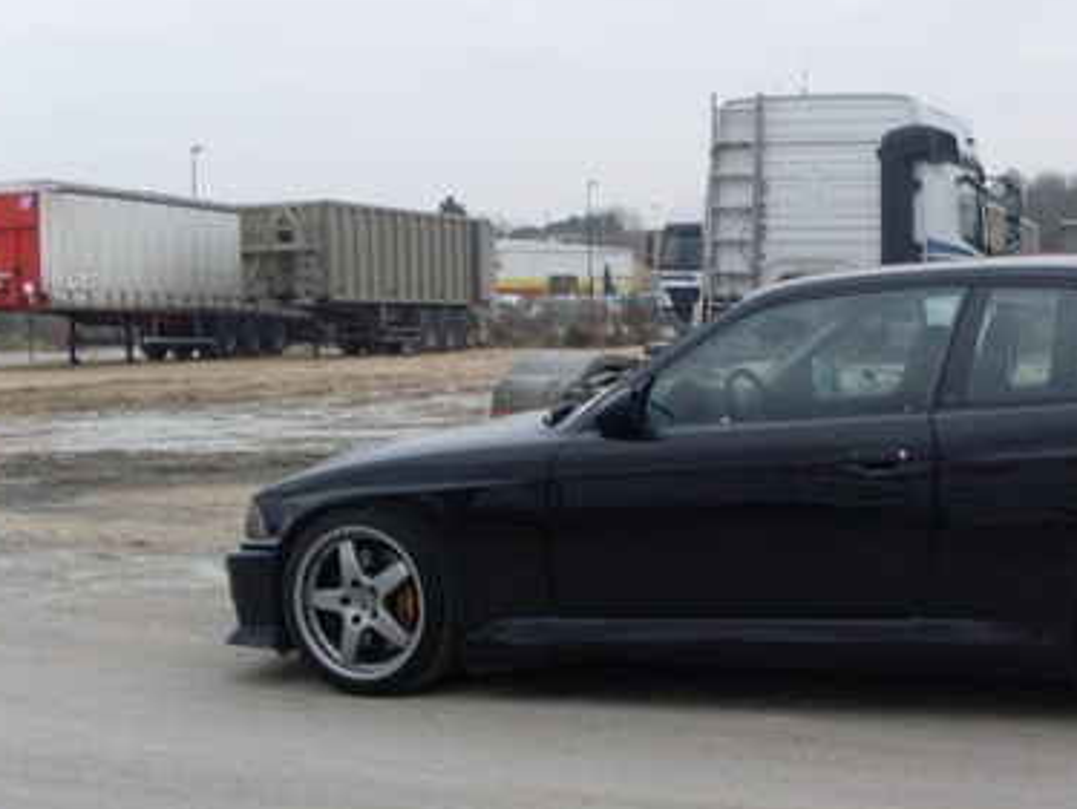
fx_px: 2024
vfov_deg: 22.6
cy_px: 461
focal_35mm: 65
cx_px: 881
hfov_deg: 29.1
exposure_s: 1/30
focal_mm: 6.3
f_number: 3
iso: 80
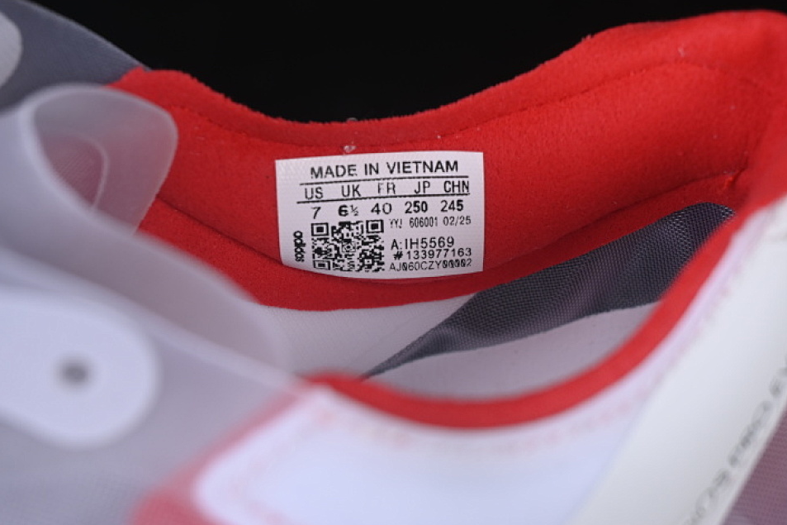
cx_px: 416
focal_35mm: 85
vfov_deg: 16.1
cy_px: 256
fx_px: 1858
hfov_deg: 23.9
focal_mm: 50
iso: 160
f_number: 7.1
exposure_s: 1/100
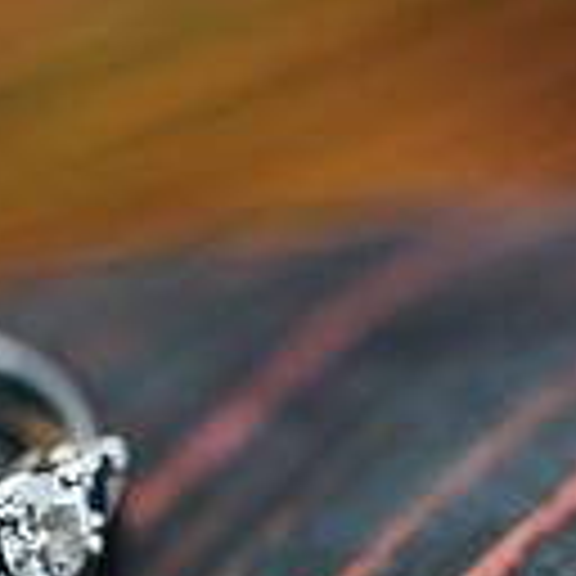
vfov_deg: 11.3
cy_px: 860
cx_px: -81
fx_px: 2805
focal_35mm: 149
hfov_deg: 11.5
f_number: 3.5
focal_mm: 50
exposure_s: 1/100
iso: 1250
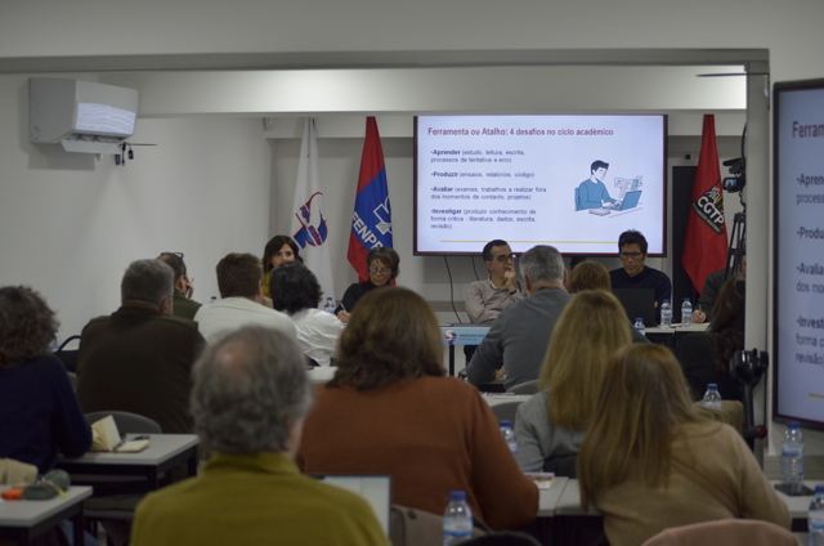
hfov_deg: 24.7
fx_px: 1885
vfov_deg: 16.5
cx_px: 412
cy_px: 273
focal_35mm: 82
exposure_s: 1/200
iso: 720
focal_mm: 55
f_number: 4
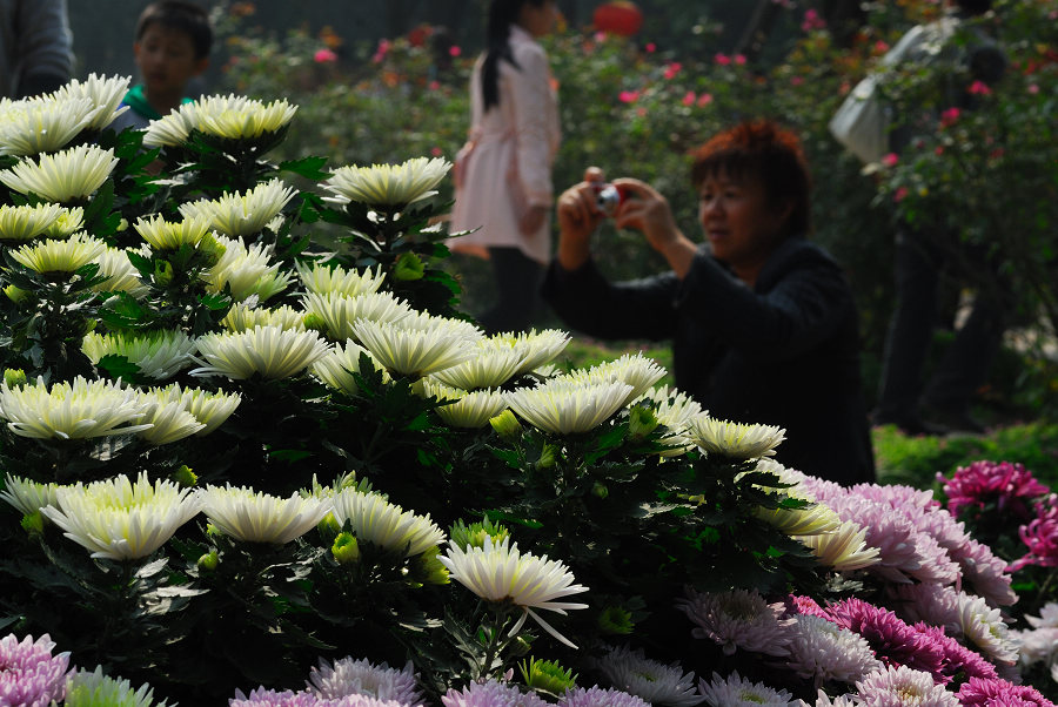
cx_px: 529
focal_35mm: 135
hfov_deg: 15.2
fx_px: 3971
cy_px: 354
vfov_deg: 10.2
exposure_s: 1/250
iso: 200
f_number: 14
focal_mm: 90
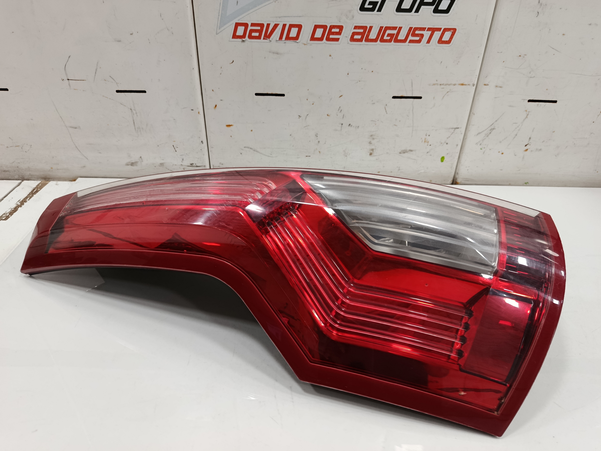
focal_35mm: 24
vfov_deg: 56.8
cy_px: 226
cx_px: 300
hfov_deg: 71.6
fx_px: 417
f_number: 1.7
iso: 662
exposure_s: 1/50
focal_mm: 5.24
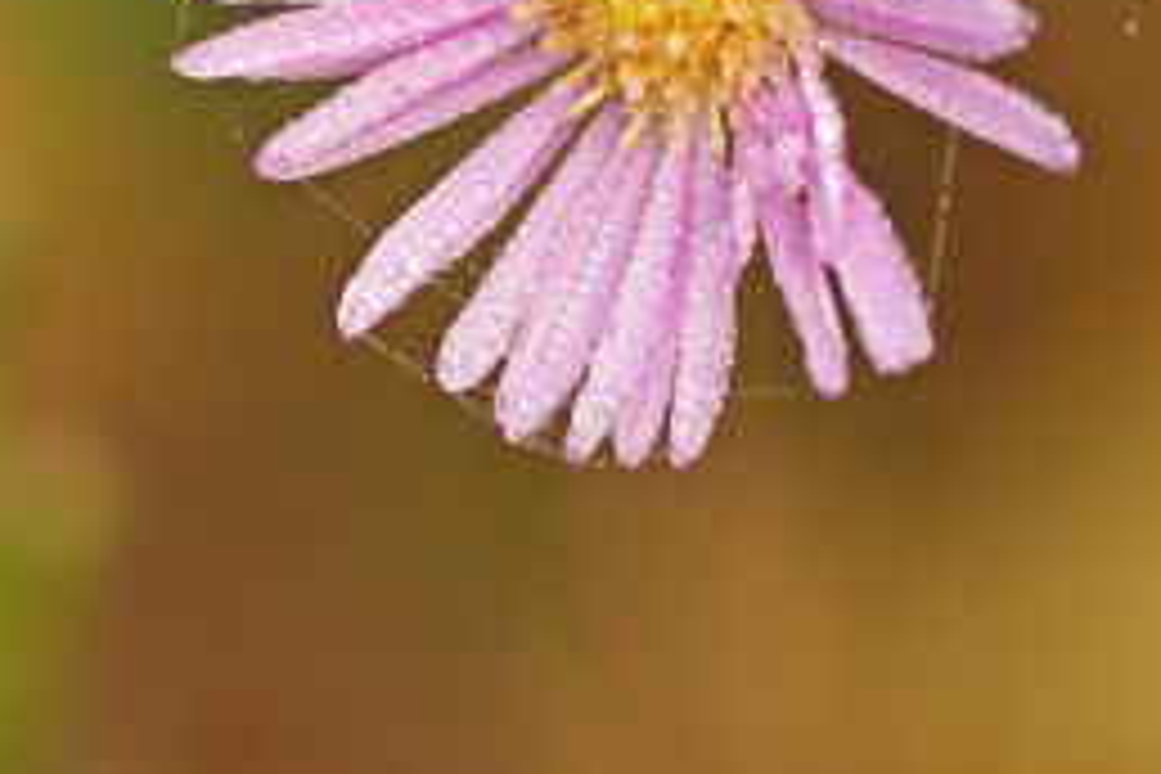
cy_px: -392
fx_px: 22541
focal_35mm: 699
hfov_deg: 2.9
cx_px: 2043
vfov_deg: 2.0
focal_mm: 100
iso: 200
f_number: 4
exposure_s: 1/160
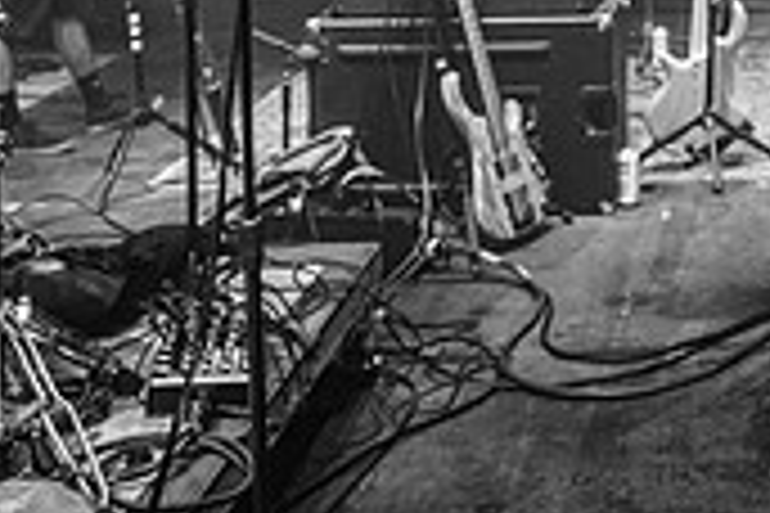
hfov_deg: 22.2
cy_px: -313
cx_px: 1009
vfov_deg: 15.1
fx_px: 1754
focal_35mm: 82
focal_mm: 24
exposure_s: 1/200
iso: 1600
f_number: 4
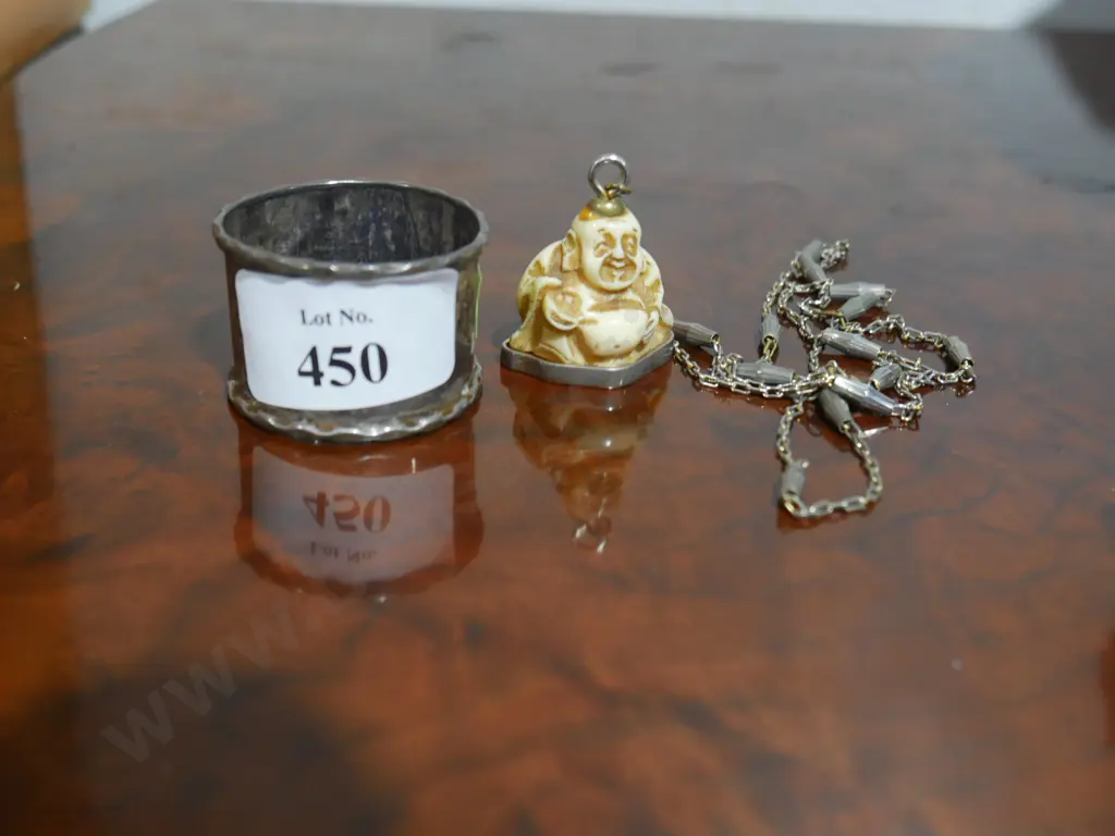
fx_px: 1482
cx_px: 558
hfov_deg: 41.2
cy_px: 418
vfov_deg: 31.5
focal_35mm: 46
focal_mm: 23
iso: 1000
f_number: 5.1
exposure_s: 1/60
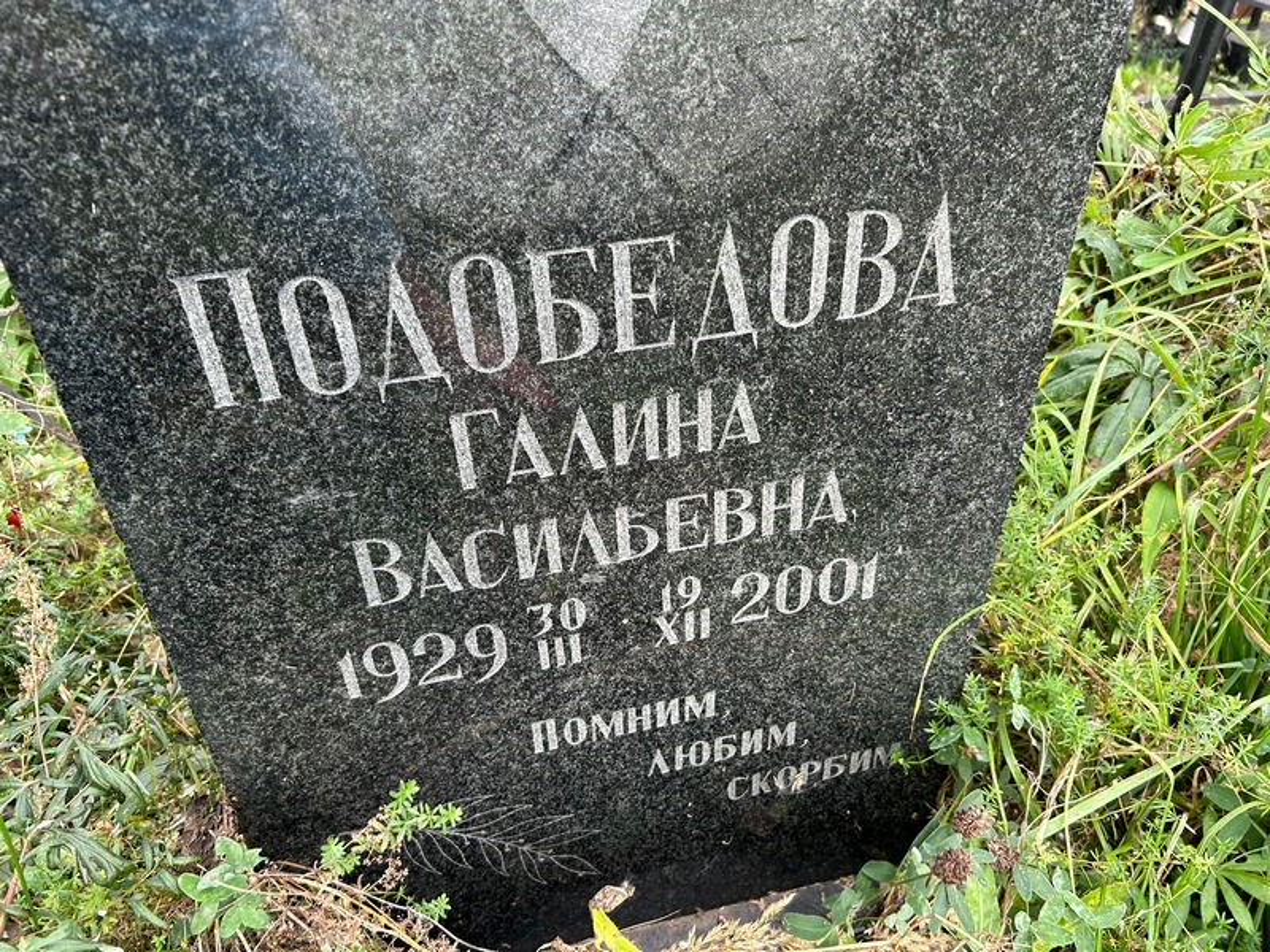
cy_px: 476
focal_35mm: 26
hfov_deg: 67.3
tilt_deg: -38.3
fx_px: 954
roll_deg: +1.5
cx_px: 635
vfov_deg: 53.1
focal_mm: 5.7
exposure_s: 1/121
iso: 64
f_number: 1.5
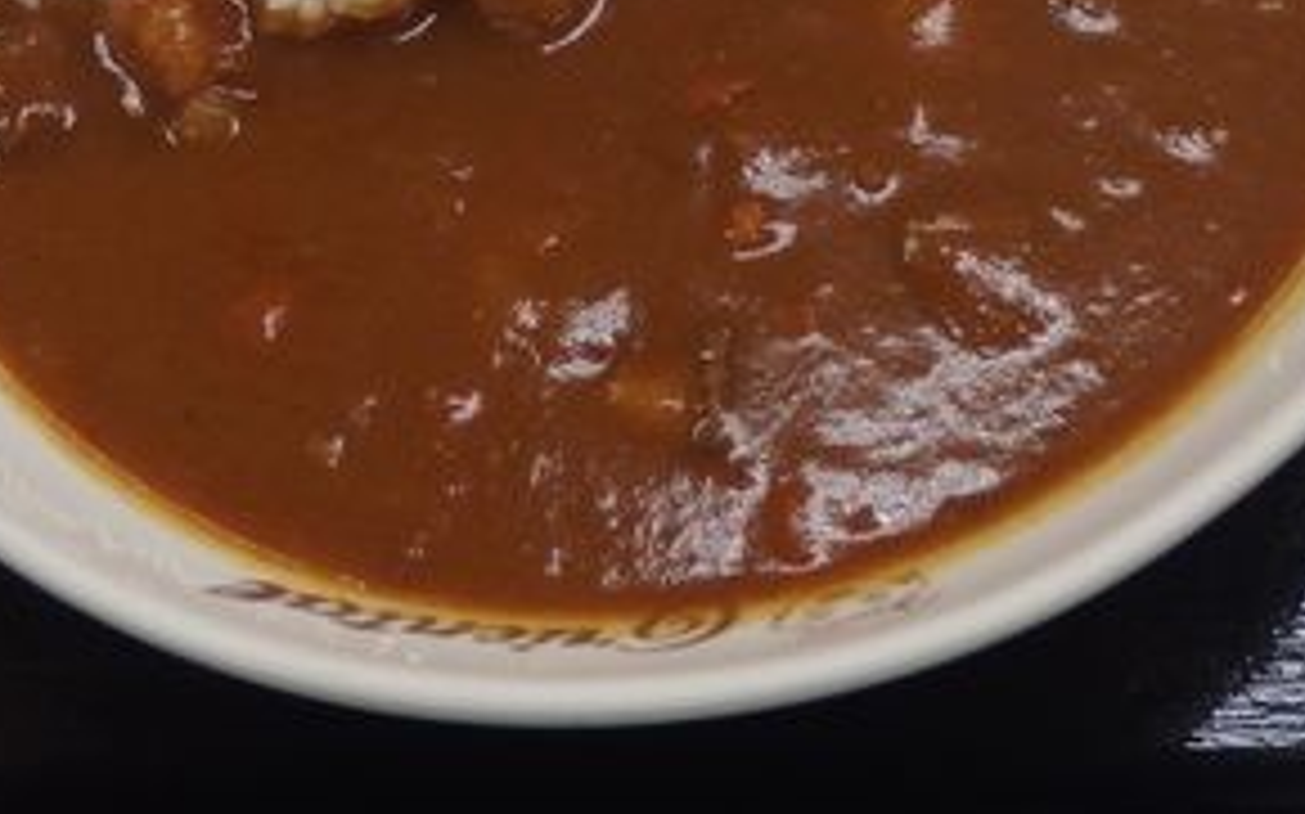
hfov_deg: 20.6
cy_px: -22
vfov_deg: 12.8
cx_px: 814
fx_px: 3591
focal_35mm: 101
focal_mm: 8.3
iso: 200
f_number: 2.1
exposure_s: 1/80
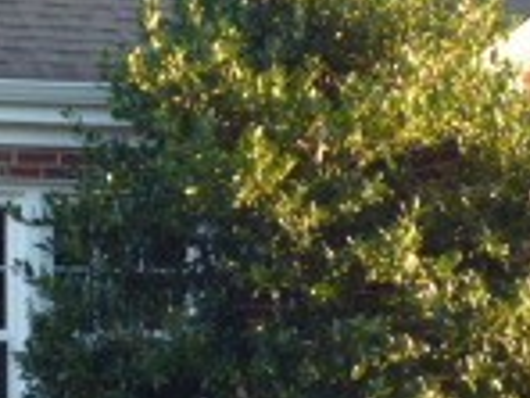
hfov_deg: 9.6
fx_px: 3169
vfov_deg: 7.2
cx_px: 226
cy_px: 219
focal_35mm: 207
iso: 250
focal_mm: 8.6
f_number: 4
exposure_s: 1/80
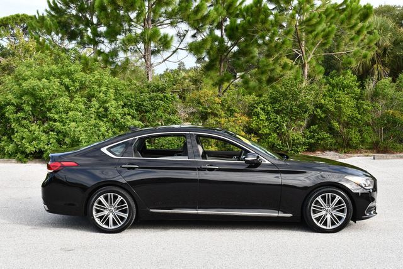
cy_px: 134
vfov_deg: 26.0
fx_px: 583
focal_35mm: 52
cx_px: 202
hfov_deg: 38.2
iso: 200
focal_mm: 26
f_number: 6.3
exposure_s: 1/250
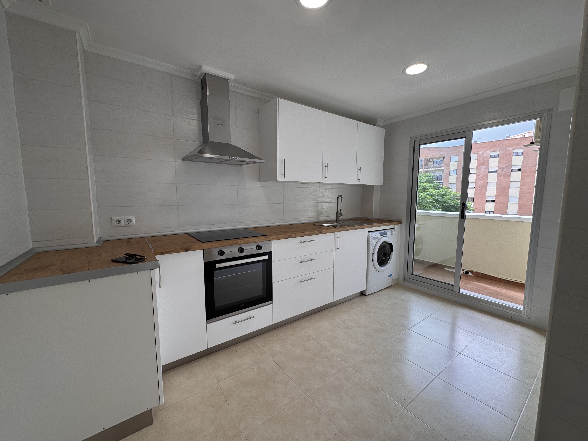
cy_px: 220
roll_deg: -0.1
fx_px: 238
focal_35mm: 14
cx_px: 294
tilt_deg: -5.5
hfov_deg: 102.1
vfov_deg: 85.7
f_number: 2.2
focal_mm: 2.22
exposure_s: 1/160
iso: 40
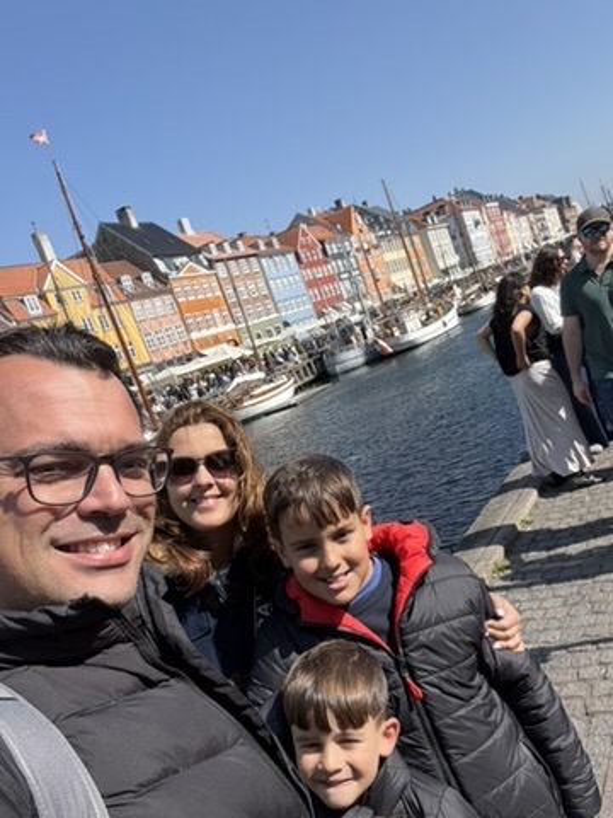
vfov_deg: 60.0
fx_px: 708
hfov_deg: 46.8
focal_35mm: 30
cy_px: 409
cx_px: 306
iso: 25
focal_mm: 2.69
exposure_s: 1/1125
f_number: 1.9
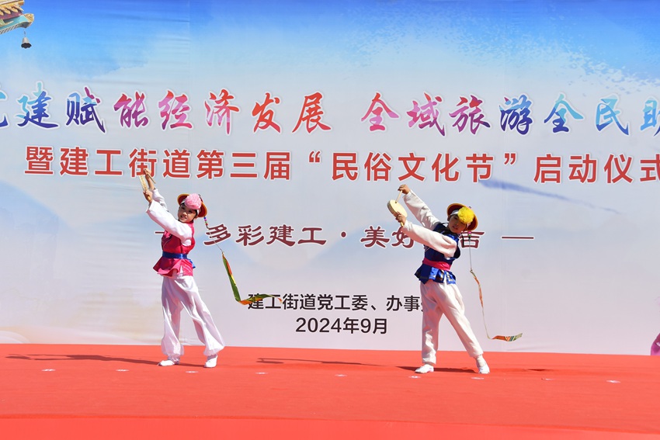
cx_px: 330
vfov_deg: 21.6
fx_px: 1155
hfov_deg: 31.9
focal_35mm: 63
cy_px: 220
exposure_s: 1/640
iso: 100
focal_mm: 42
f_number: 9
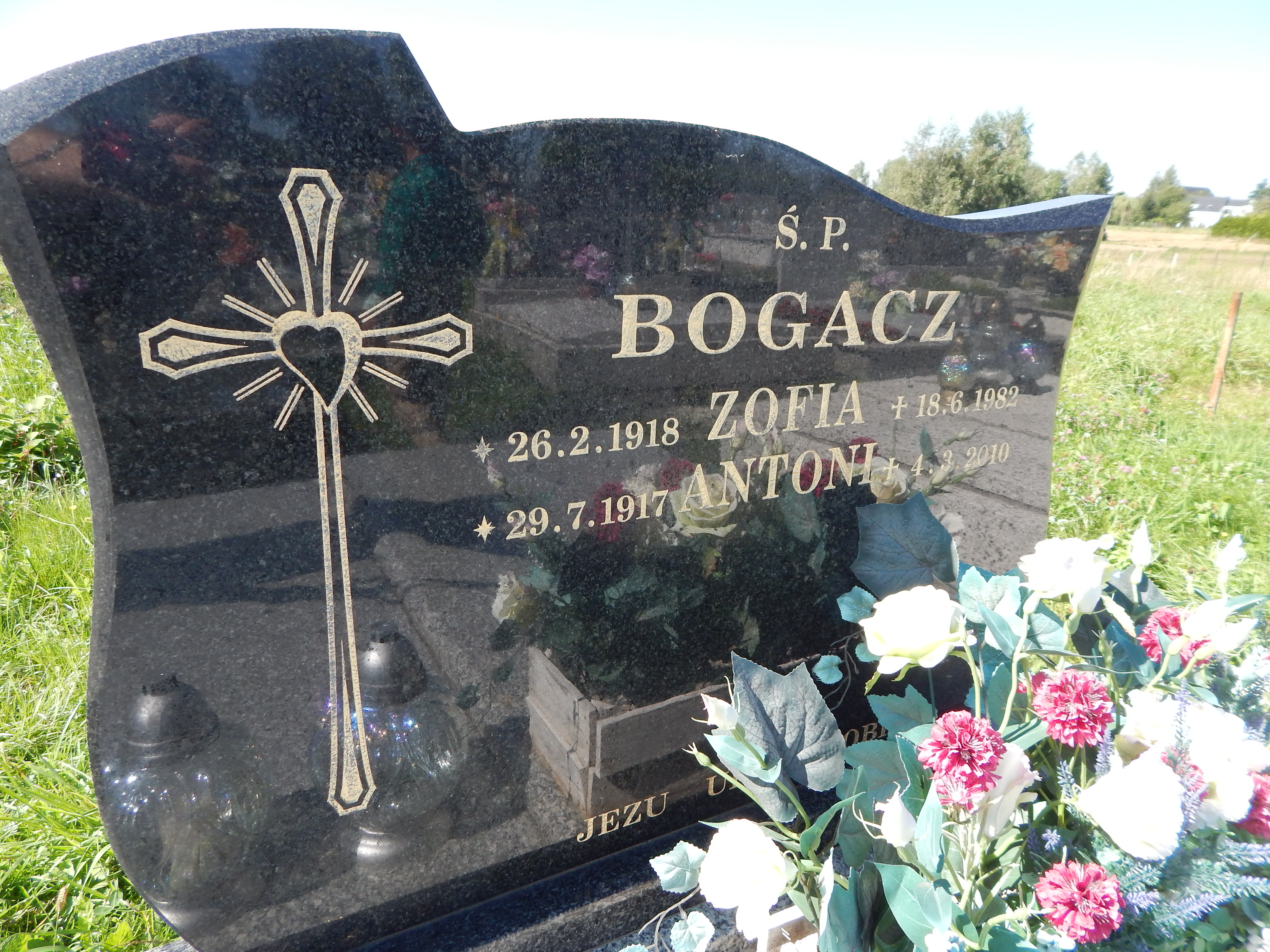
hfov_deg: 73.9
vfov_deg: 58.9
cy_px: 476
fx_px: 844
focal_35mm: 23
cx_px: 635
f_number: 3
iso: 125
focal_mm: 4
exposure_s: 1/500
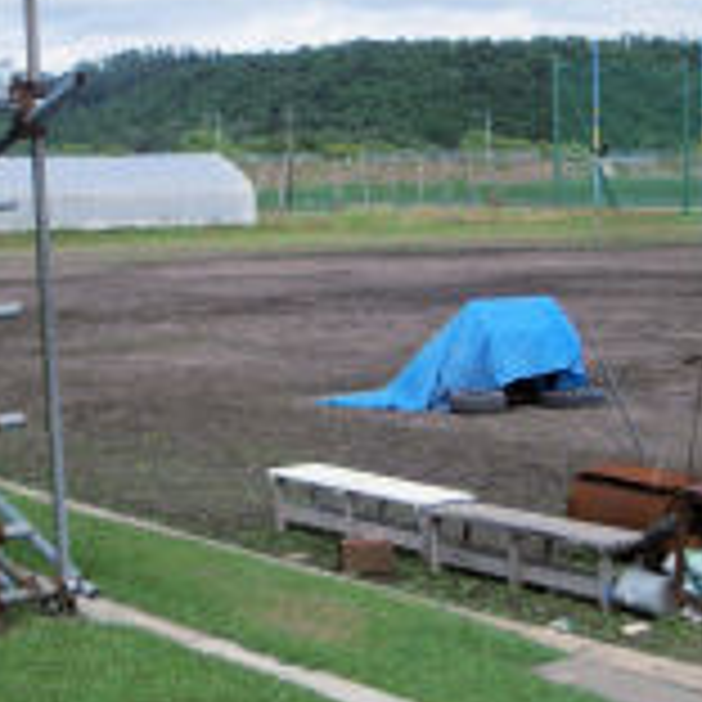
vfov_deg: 20.6
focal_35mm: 84
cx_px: 328
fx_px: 1927
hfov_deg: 20.6
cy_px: 245
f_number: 4.3
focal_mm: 5.8
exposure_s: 1/640
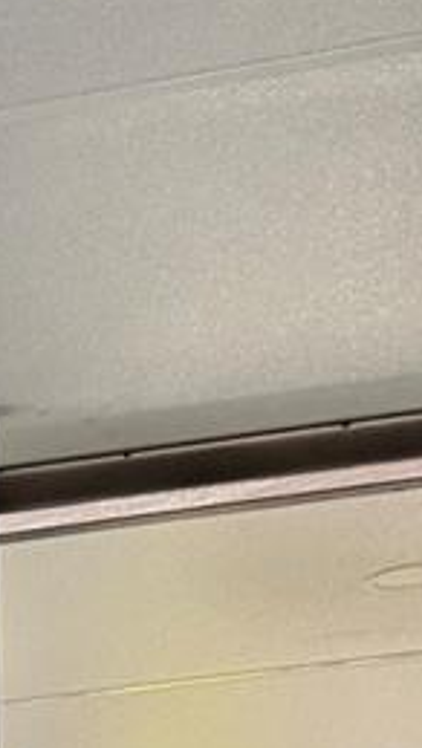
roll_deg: +0.3
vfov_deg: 15.2
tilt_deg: -1.8
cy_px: 1366
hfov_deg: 9.1
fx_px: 2403
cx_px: -564
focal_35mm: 121
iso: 80
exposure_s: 1/315
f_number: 1.78
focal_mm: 6.76
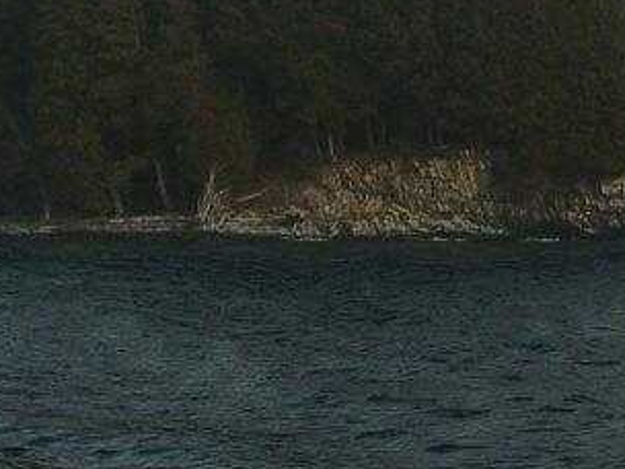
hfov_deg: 13.5
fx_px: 2618
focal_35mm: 145
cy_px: 43
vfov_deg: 10.2
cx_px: 84
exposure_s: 1/180
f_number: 3.6
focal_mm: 9.04
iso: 64
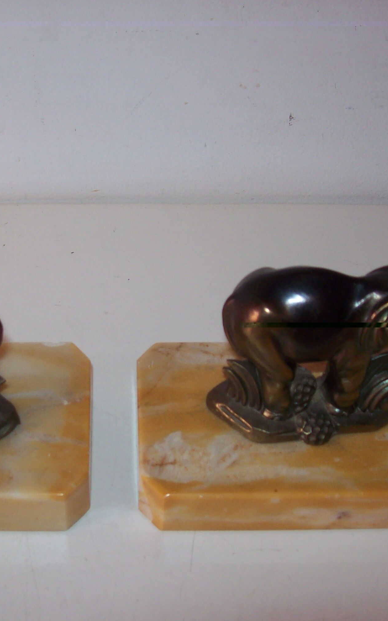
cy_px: 321
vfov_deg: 37.5
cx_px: 86
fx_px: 914
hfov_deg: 23.7
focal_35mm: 54
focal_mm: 6
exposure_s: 1/64
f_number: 2.7
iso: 80
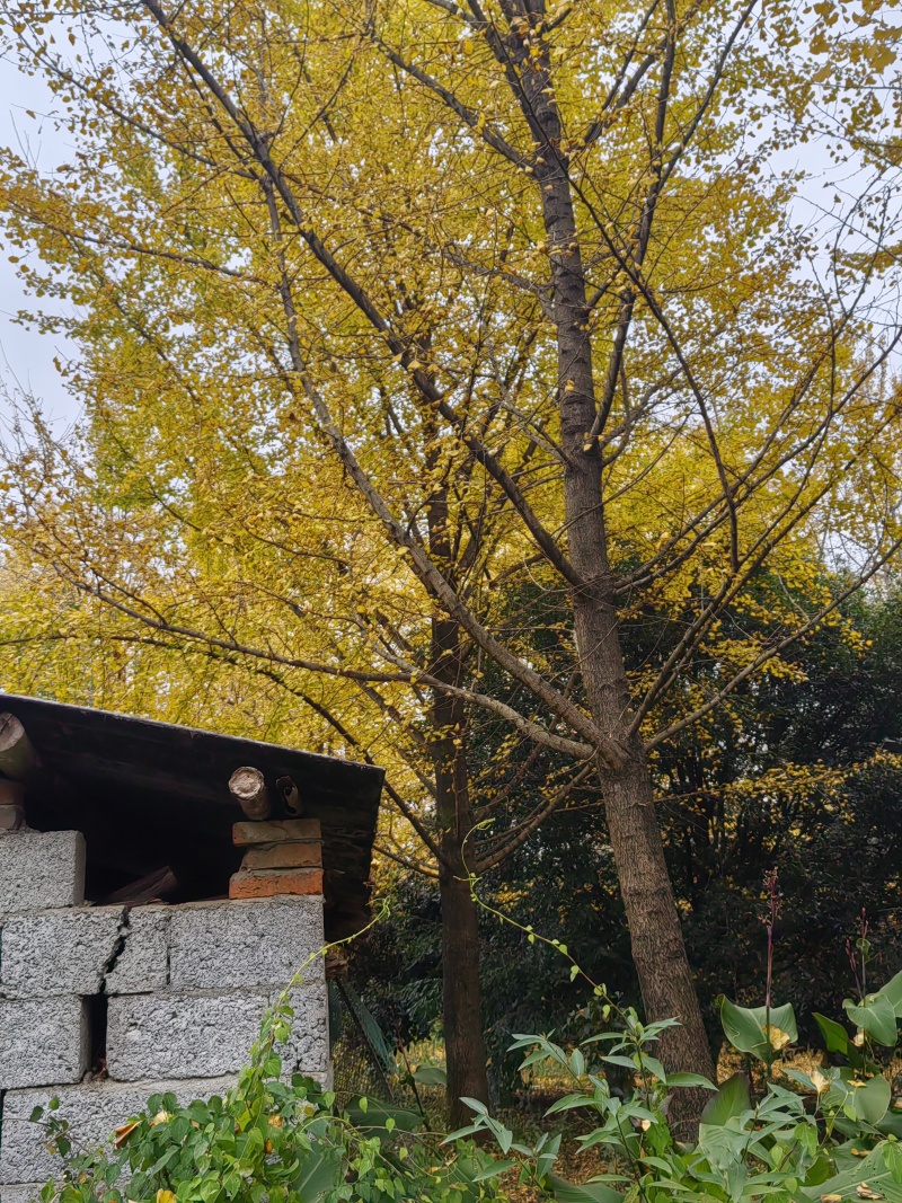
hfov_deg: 41.8
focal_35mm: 34
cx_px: 451
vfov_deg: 54.0
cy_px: 602
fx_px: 1182
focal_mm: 5.52
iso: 50
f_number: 1.9
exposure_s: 1/640
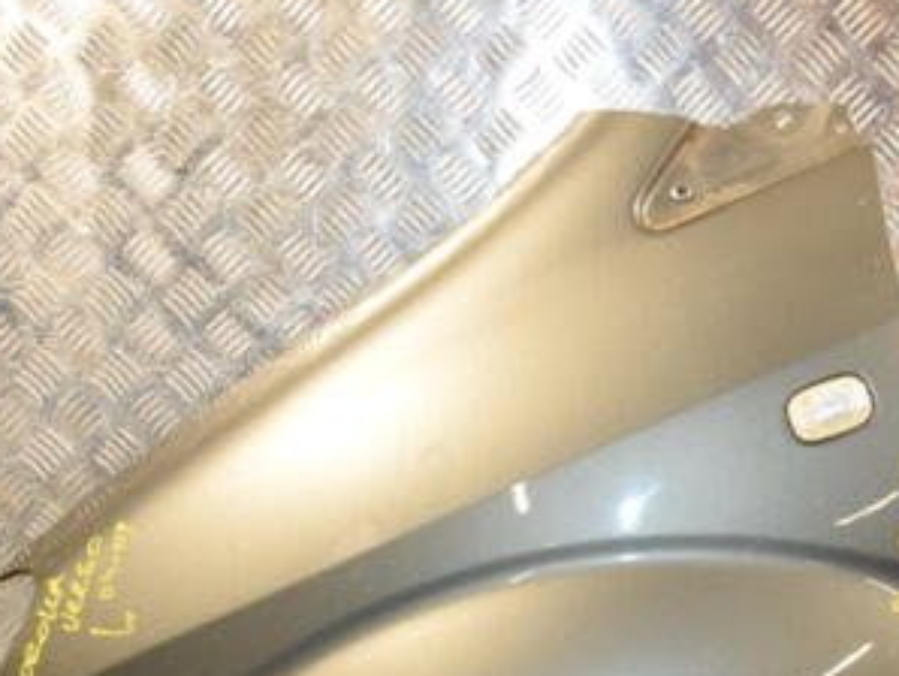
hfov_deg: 31.5
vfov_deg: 23.6
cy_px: 567
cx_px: 576
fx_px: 1585
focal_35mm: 61
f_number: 5.6
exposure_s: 1/200
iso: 800
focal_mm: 21
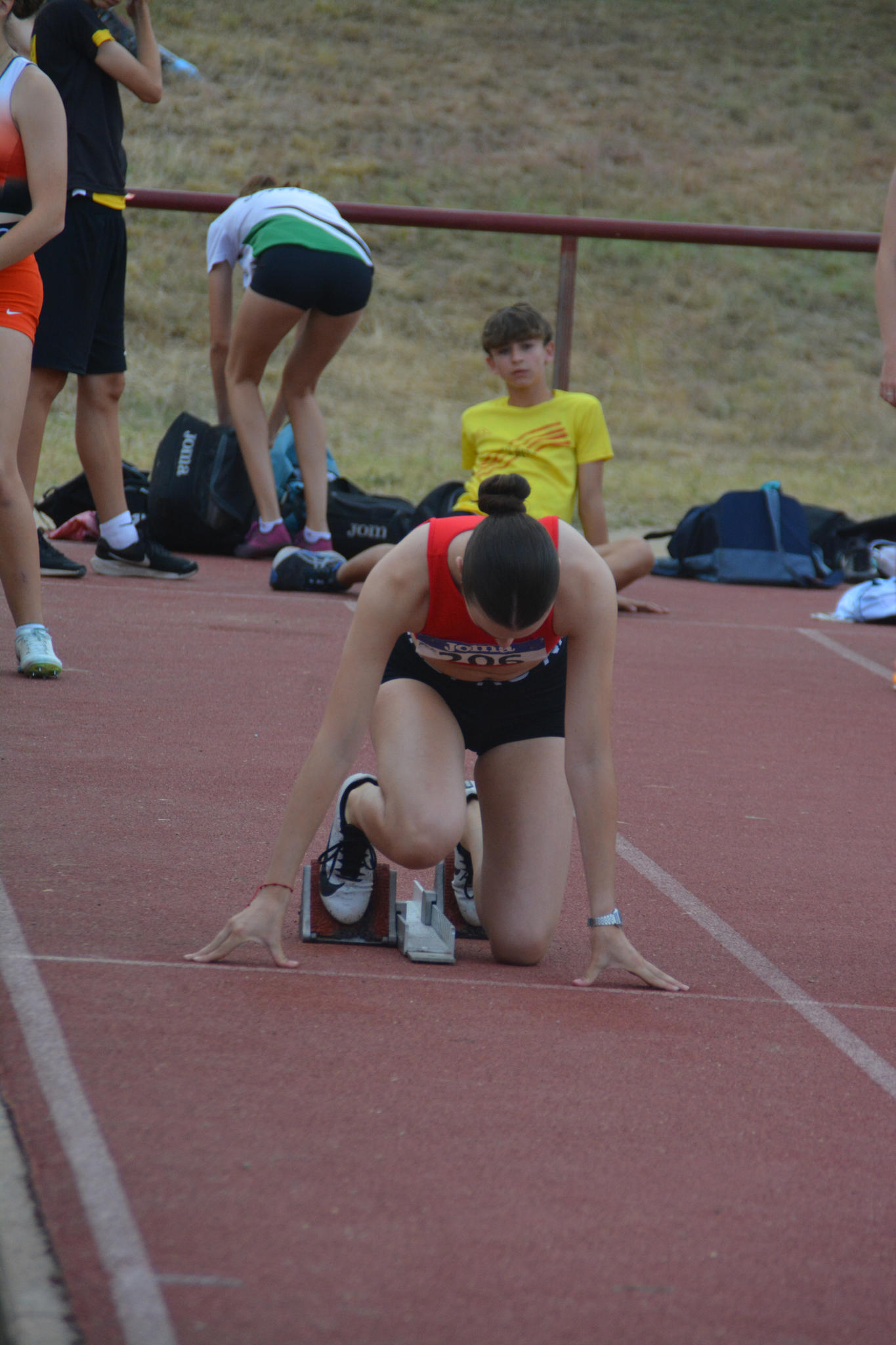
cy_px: 672
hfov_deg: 4.6
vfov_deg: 6.9
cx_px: 448
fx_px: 11201
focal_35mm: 300
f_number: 6.3
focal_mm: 200
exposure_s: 1/500
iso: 1100
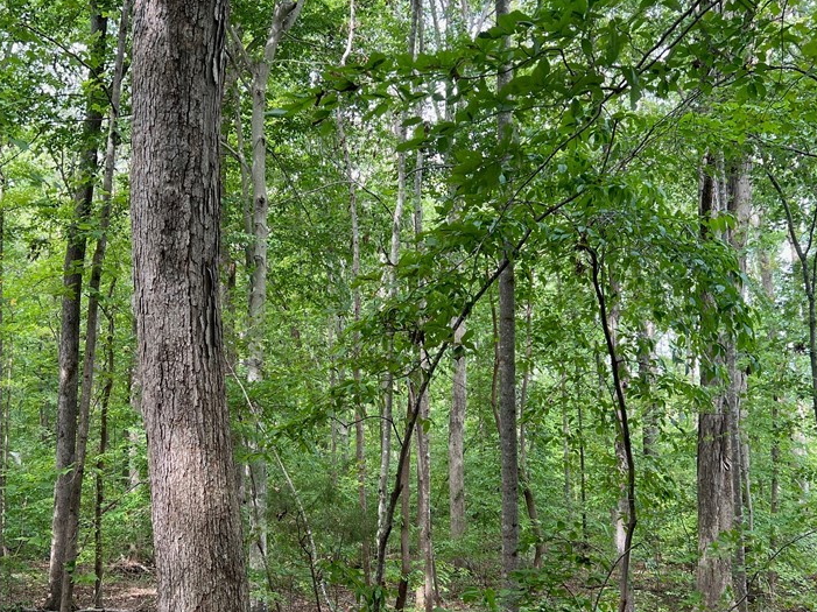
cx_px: 333
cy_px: 381
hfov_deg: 48.7
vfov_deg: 37.5
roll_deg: +0.7
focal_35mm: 38
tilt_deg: +1.6
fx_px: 896
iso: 64
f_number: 1.5
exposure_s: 1/121
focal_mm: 5.7
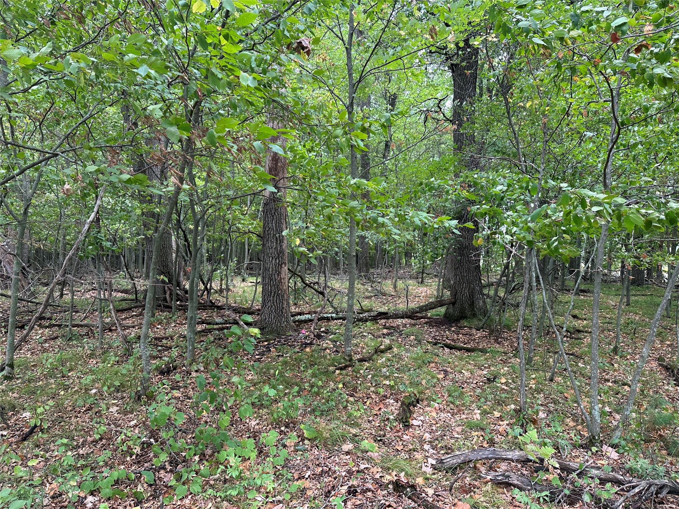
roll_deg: +1.2
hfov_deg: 71.6
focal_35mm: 24
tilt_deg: -0.1
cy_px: 254
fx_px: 471
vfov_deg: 56.8
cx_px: 340
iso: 100
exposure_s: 1/121
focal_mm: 6.86
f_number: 1.78
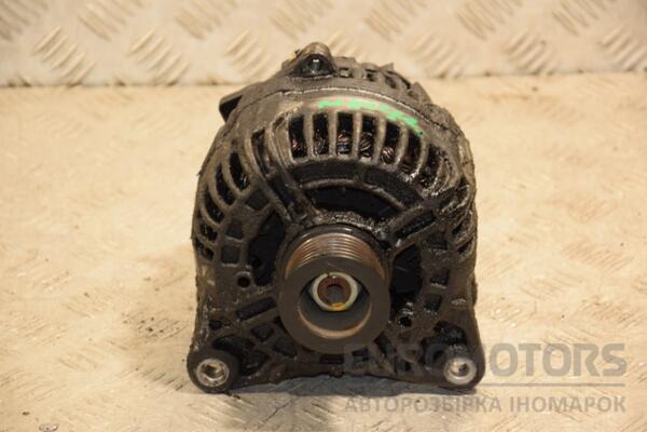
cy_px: 216
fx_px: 2480
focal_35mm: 138
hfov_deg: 14.9
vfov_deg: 9.9
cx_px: 324
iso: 800
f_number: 5.6
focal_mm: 92
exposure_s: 1/100
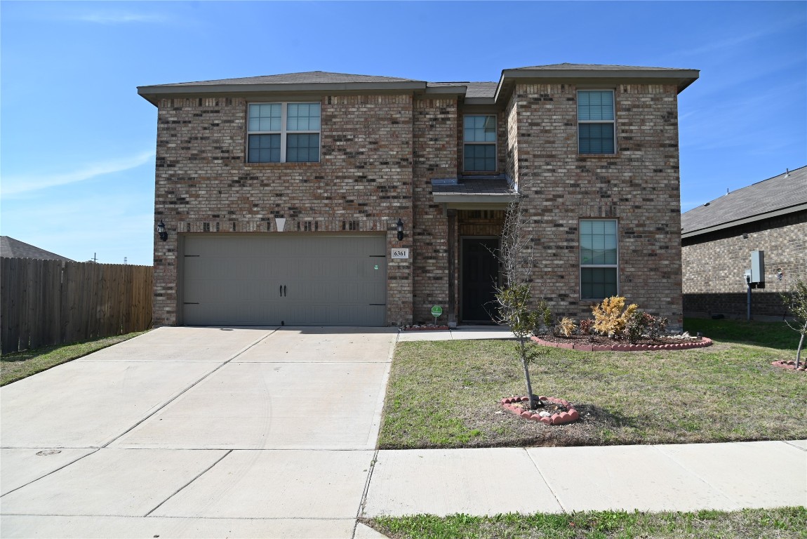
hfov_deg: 73.7
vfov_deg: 53.2
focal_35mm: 24
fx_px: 538
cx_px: 404
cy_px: 270
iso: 100
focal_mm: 24
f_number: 7.1
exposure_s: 1/400
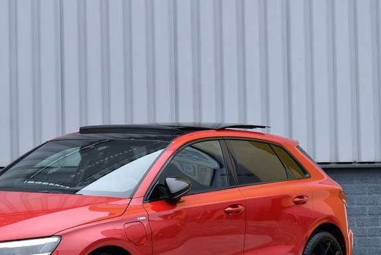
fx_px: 1292
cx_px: 107
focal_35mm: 122
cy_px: 192
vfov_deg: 11.2
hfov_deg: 16.7
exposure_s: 1/160
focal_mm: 46
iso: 400
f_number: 6.3
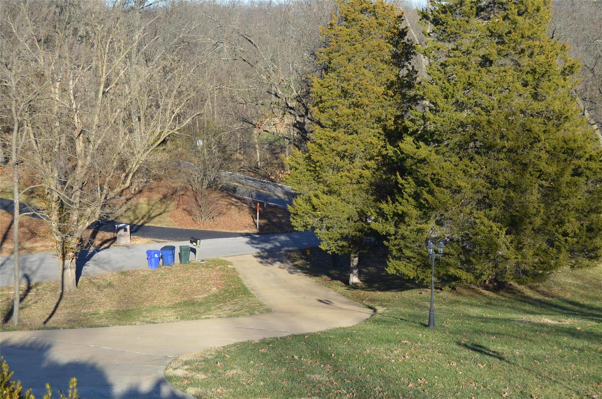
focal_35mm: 60
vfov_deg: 22.5
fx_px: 1001
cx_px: 301
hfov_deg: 33.5
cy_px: 200
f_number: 7.1
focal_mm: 40
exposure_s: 1/400
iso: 200
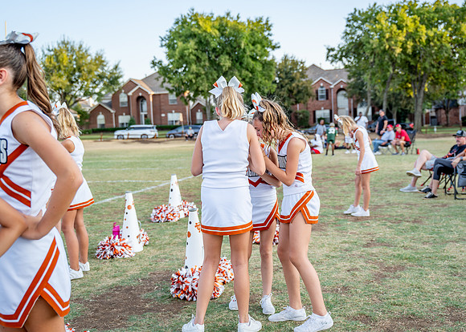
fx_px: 587
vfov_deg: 31.6
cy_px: 158
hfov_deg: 43.3
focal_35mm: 44
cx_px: 240
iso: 200
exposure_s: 1/800
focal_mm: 35.7
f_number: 2.8
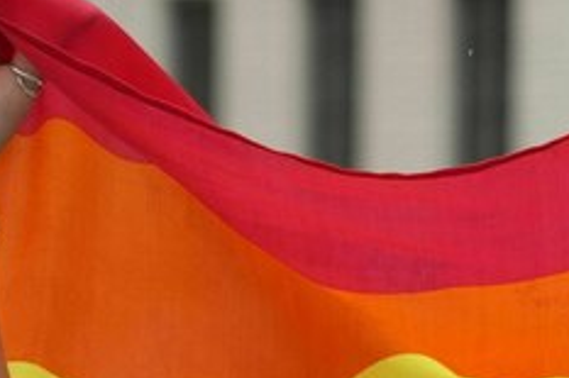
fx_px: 4501
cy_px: 495
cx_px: 911
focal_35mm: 285
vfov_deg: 4.8
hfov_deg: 7.1
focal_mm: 70
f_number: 3.5
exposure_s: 1/1600
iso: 1000
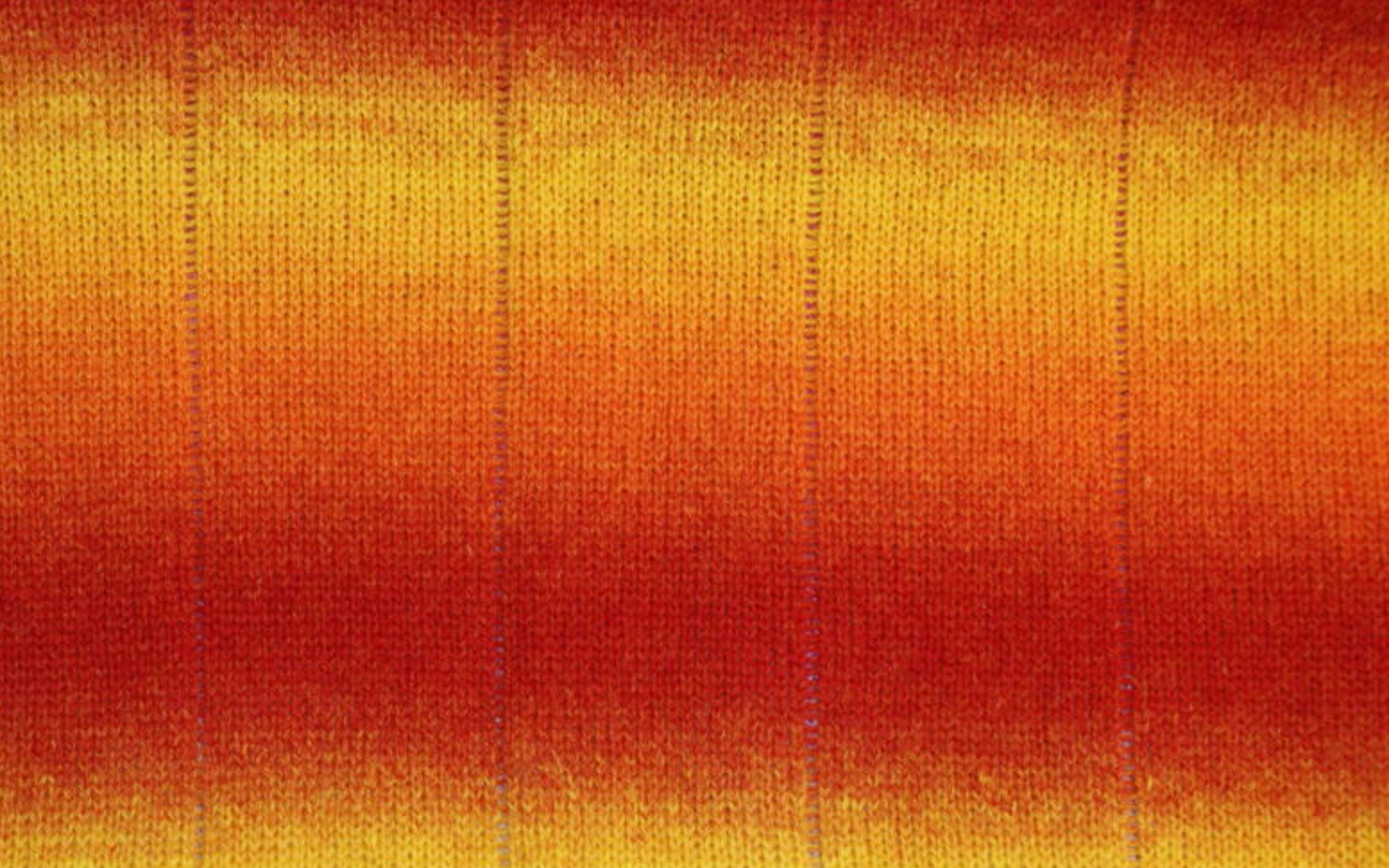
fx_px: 2233
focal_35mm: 59
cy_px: 523
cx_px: 512
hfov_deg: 34.3
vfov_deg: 22.0
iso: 400
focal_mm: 30
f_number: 5.6
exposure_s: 1/60
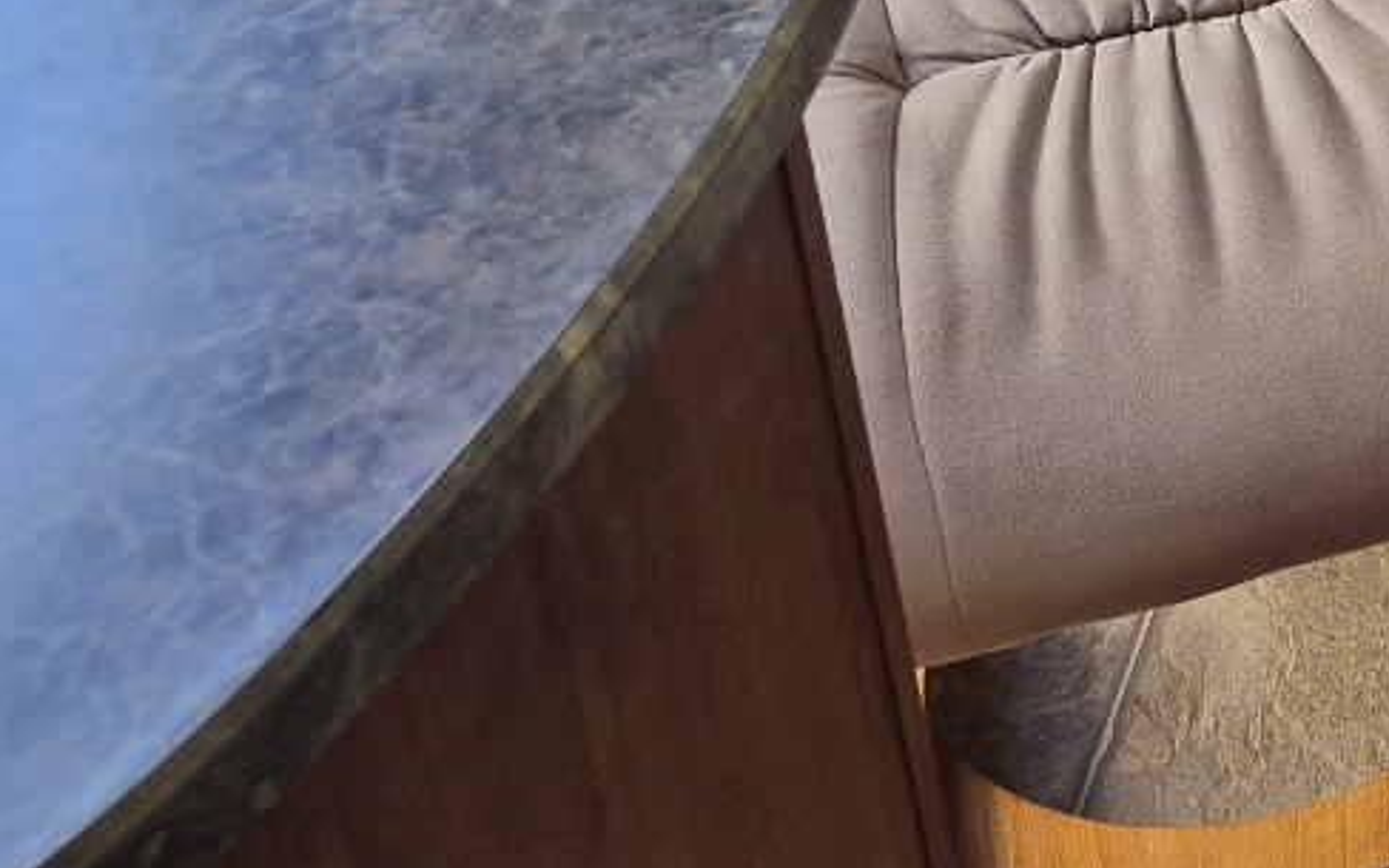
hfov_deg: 21.4
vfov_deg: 14.5
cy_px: -649
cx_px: 2132
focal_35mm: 80
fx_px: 3028
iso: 160
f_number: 1.8
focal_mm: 5.4
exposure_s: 1/182
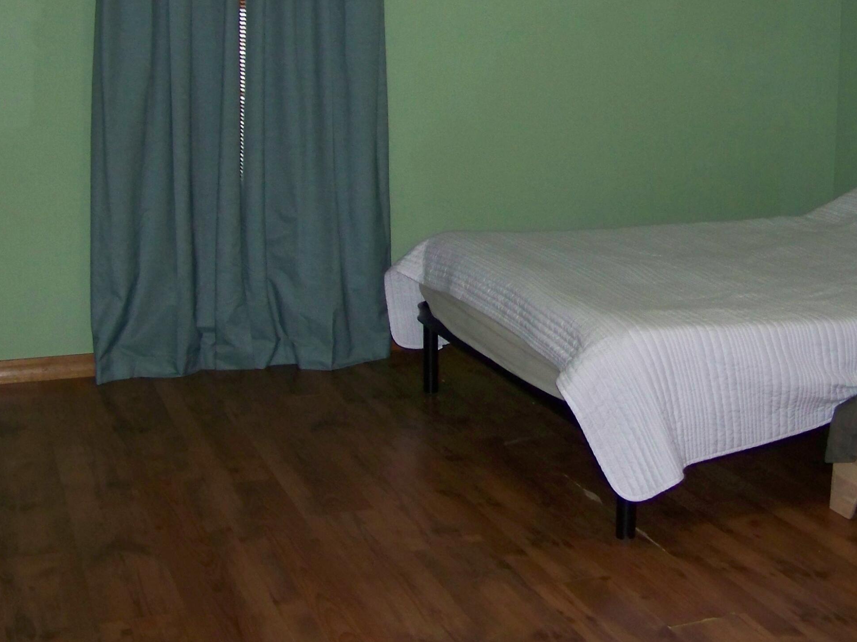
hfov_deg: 34.1
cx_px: 558
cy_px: 243
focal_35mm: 56
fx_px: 1386
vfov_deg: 26.0
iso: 200
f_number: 2.8
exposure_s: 1/30
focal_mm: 5.85
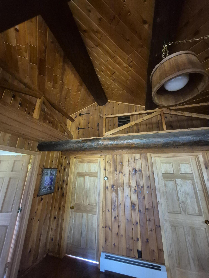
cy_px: 139
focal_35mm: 13
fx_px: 105
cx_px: 104
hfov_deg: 89.9
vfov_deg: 106.2
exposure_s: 1/30
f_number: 2.2
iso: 1250
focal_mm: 1.74
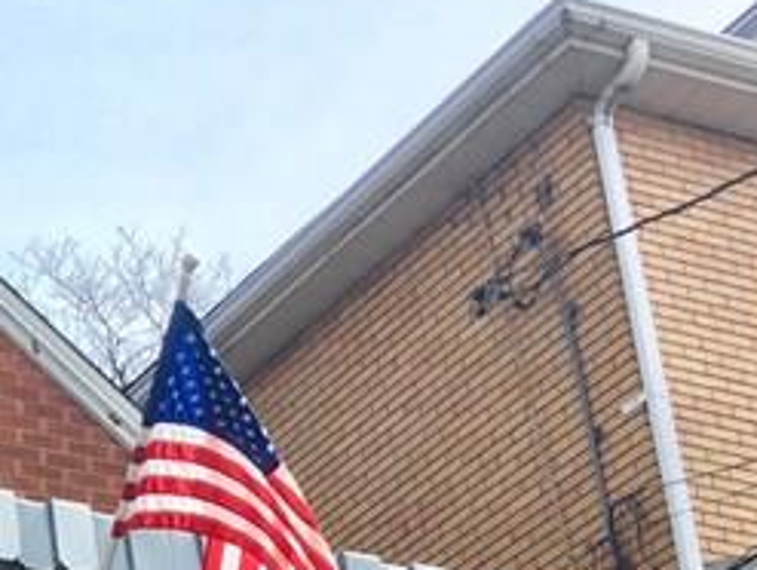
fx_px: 2628
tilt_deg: +20.3
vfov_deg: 11.7
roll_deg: +1.7
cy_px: 938
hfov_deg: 14.5
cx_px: -588
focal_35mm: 120
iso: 25
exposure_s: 1/601
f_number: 2.2
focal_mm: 4.15
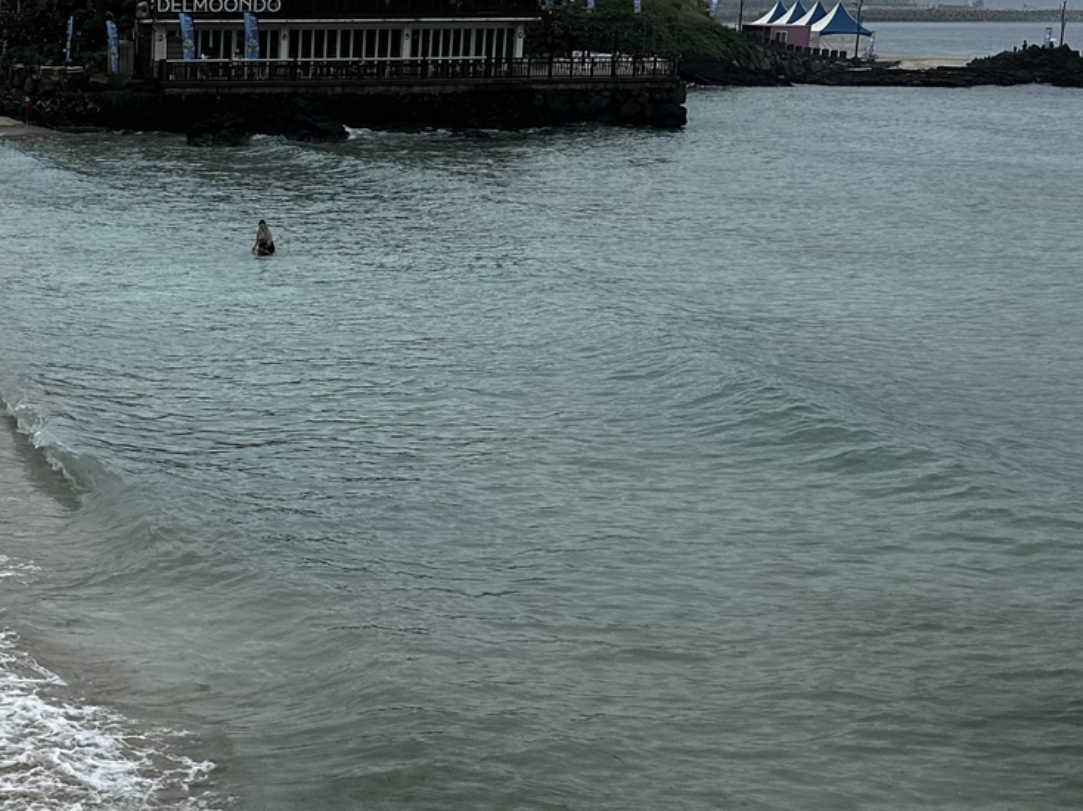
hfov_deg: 27.6
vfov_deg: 21.9
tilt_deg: -12.3
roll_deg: +0.0
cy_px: 510
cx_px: 52
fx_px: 2095
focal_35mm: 67
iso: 80
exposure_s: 1/6623
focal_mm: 6.86
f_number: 1.78
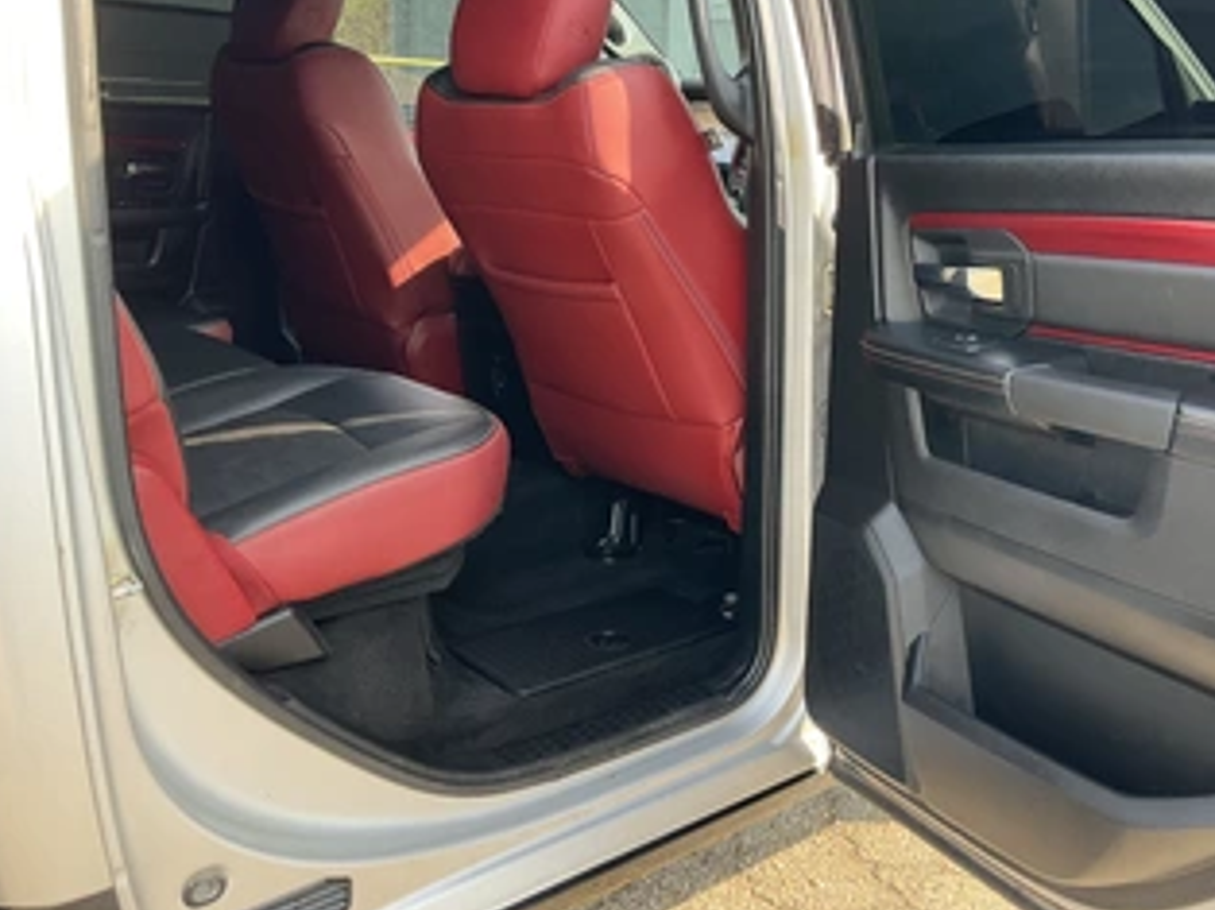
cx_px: 755
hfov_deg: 49.7
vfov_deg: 38.6
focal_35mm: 37
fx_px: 1298
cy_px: 407
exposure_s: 1/151
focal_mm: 3
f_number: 1.8
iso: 32
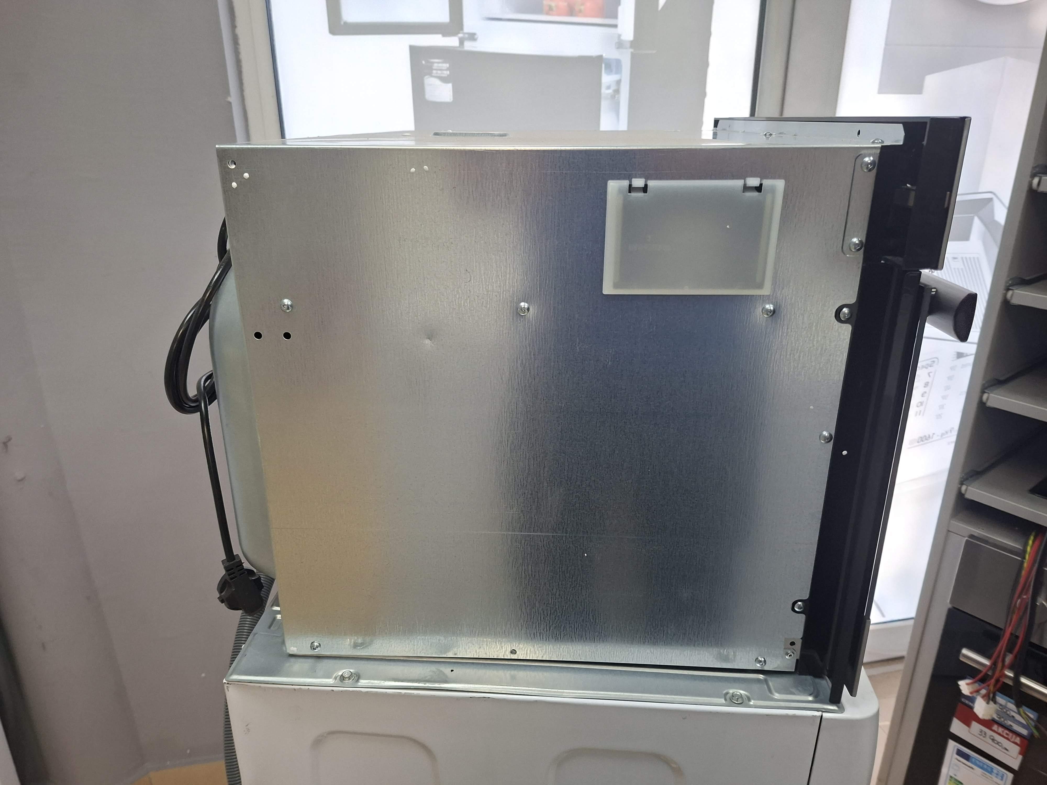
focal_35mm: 23
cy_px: 392
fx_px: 696
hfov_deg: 73.9
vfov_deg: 58.9
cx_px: 524
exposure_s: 1/100
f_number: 1.8
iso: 200
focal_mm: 5.54
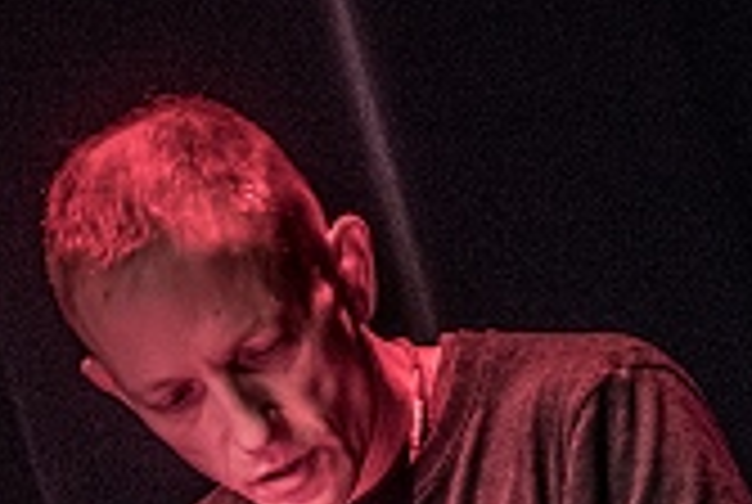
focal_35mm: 582
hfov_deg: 3.5
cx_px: 383
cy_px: 592
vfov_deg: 2.4
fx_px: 12179
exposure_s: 1/80
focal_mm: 135
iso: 3200
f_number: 2.8
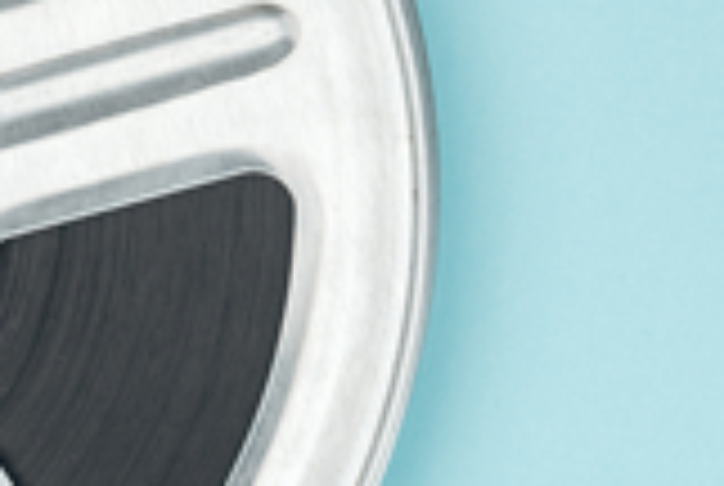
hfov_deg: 6.6
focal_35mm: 310
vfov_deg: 4.4
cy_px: -65
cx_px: 596
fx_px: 6246
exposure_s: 1/160
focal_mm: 50
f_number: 9
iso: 160
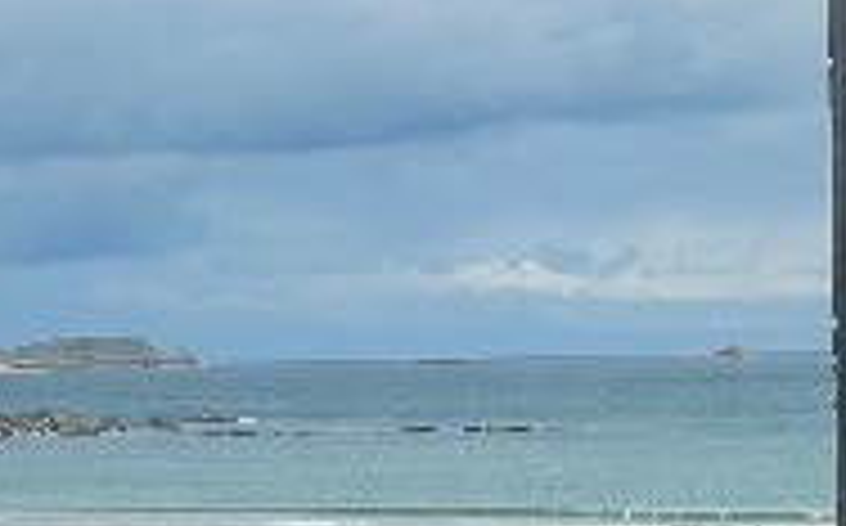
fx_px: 4329
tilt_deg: +1.3
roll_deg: +1.3
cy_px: 346
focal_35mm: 188
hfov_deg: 11.1
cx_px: 274
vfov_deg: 7.0
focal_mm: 6
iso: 25
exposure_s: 1/1996
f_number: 2
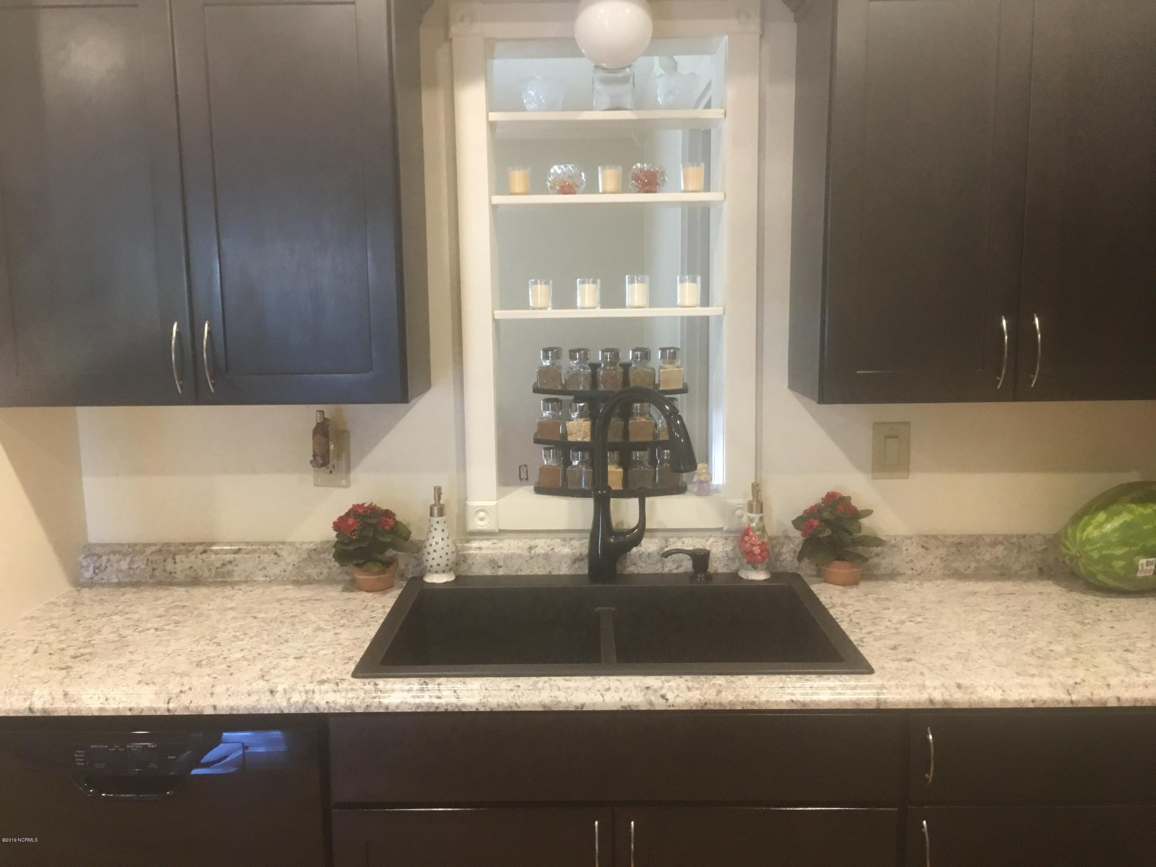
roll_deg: +0.0
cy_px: 434
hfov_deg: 61.7
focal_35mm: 29
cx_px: 578
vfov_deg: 48.2
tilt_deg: -7.2
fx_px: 968
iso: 100
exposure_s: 1/15
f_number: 2.2
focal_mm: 4.15
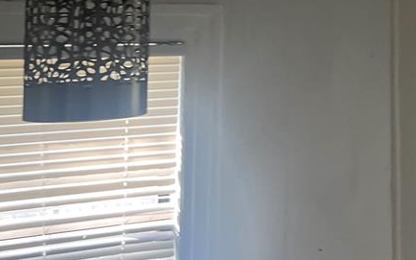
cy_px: -59
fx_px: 737
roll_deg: +1.7
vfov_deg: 18.8
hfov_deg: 30.2
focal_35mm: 65
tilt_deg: +3.3
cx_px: 372
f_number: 1.5
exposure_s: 1/70
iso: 125
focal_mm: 5.7
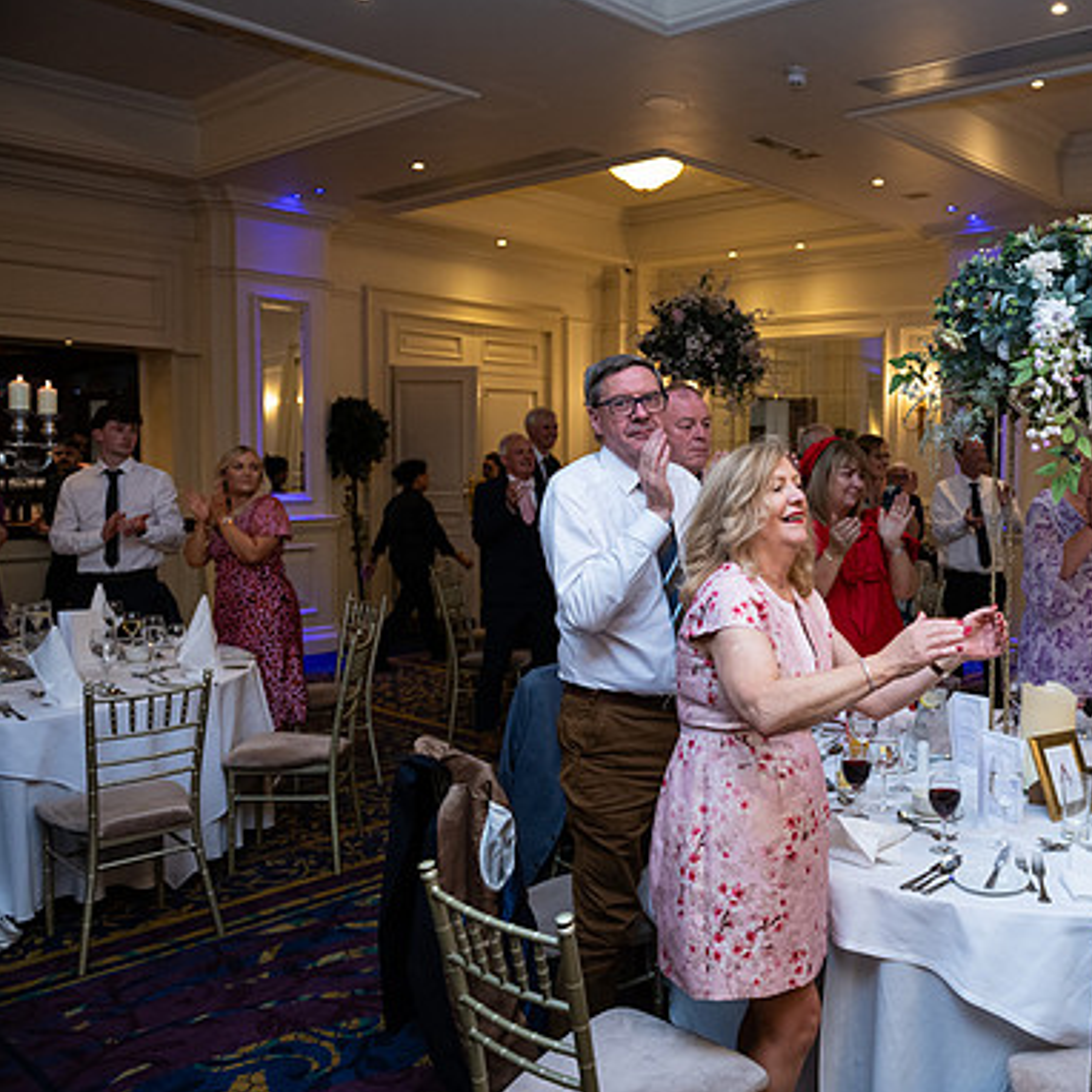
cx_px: 818
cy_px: 547
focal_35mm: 31
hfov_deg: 50.4
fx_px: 1106
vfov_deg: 52.5
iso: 800
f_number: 3.5
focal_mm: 24
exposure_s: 1/160
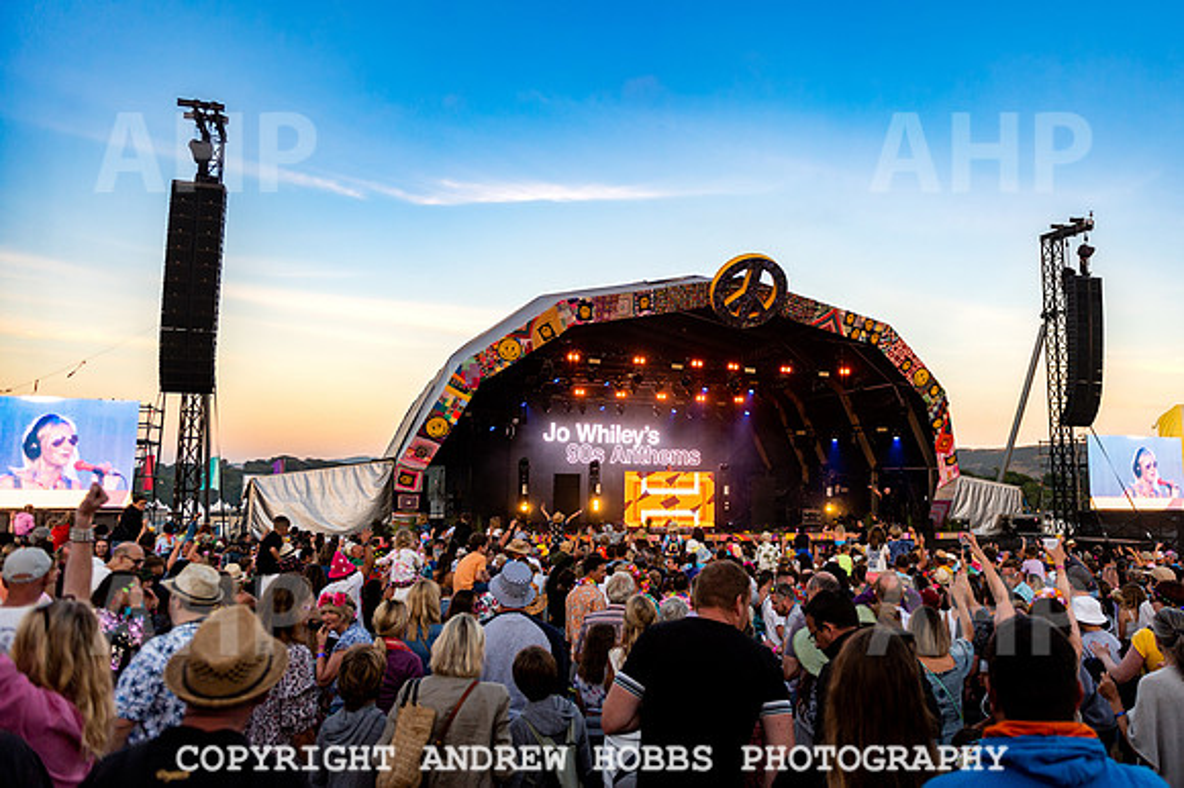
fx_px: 880
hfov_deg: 67.6
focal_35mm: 27
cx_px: 660
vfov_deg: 48.1
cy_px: 348
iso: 640
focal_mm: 24
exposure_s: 1/1250
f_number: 2.8
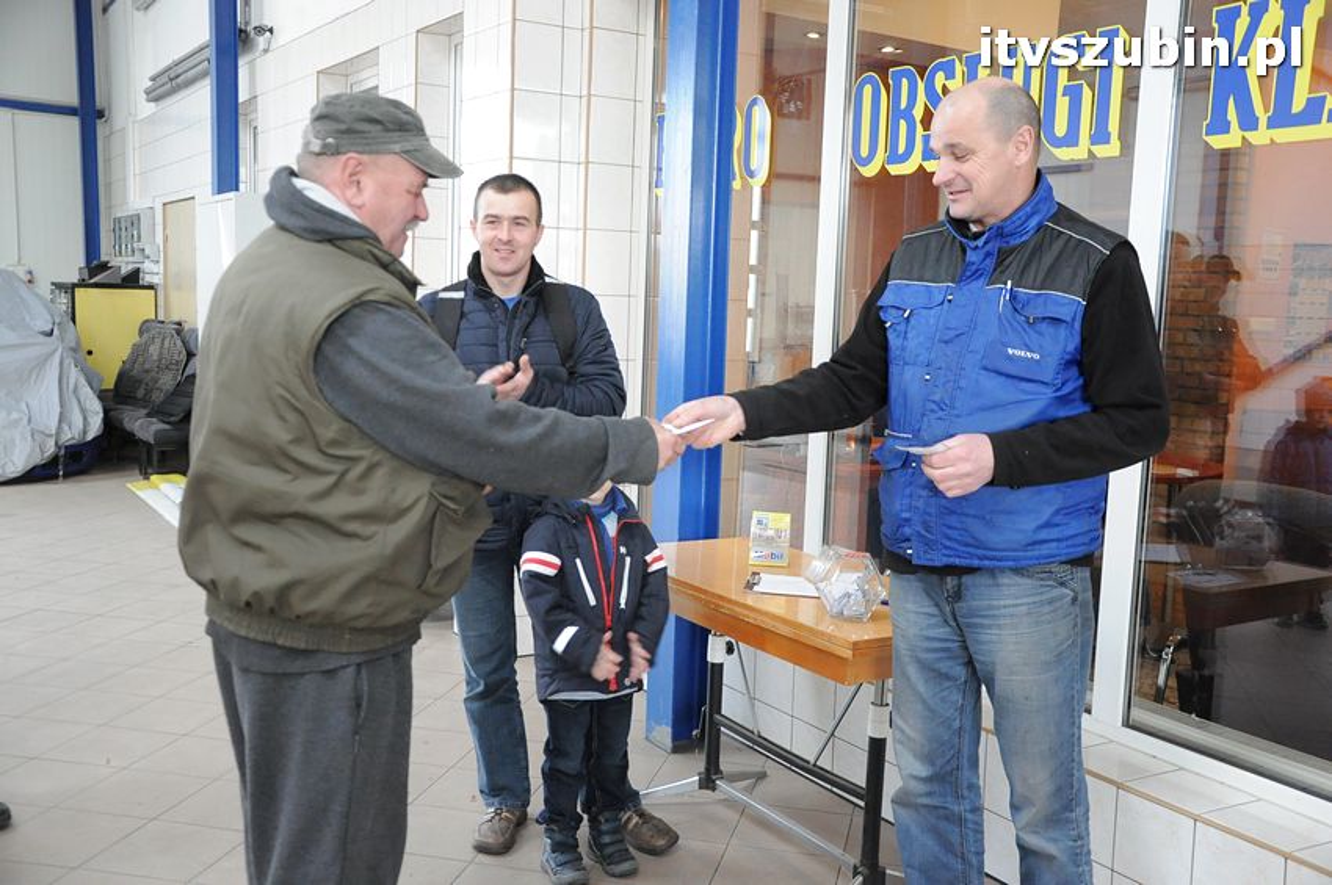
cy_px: 442
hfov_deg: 53.2
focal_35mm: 36
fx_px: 1331
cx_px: 666
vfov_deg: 36.8
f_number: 4.5
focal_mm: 24
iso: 2000
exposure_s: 1/80
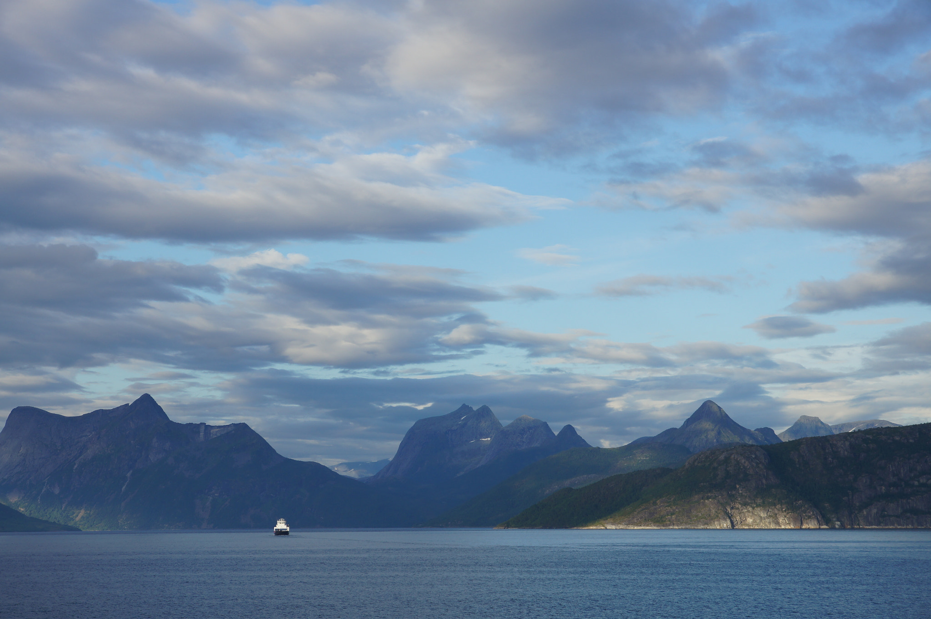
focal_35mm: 82
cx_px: 466
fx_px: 2131
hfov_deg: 24.6
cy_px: 310
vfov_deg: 16.5
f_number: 10
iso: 100
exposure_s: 1/125
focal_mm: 55
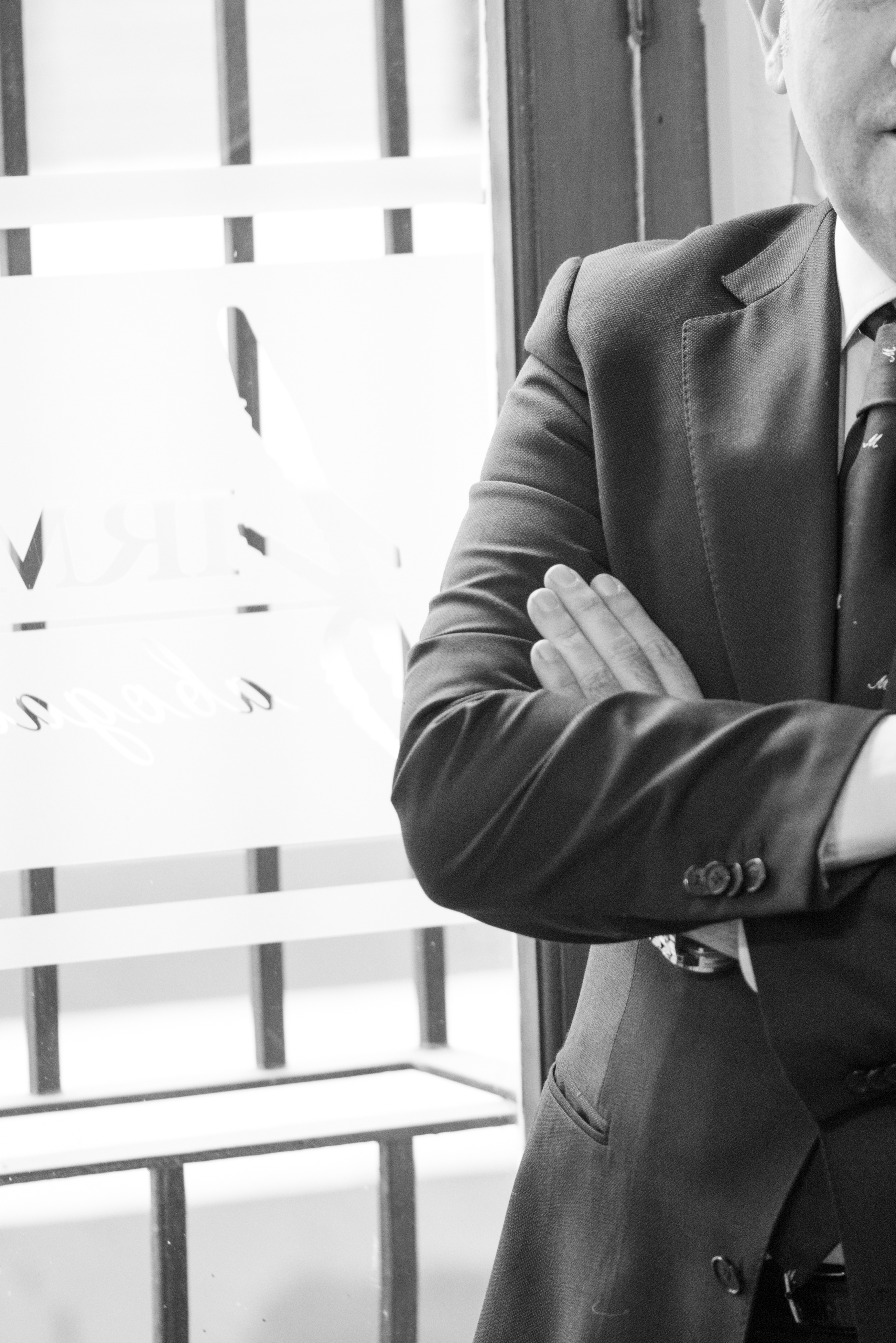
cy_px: 471
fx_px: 7386
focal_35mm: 198
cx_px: 823
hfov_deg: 6.9
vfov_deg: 10.4
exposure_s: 1/125
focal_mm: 105
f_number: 2.8
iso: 1000
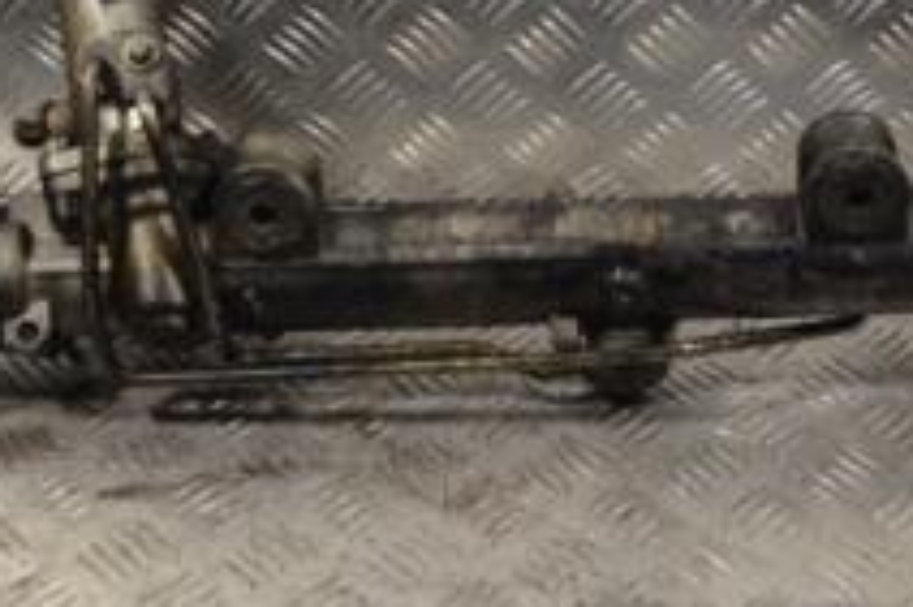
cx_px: 508
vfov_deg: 15.9
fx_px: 2154
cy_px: 95
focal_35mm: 85
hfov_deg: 23.9
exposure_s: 1/125
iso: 400
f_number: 5.6
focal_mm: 20
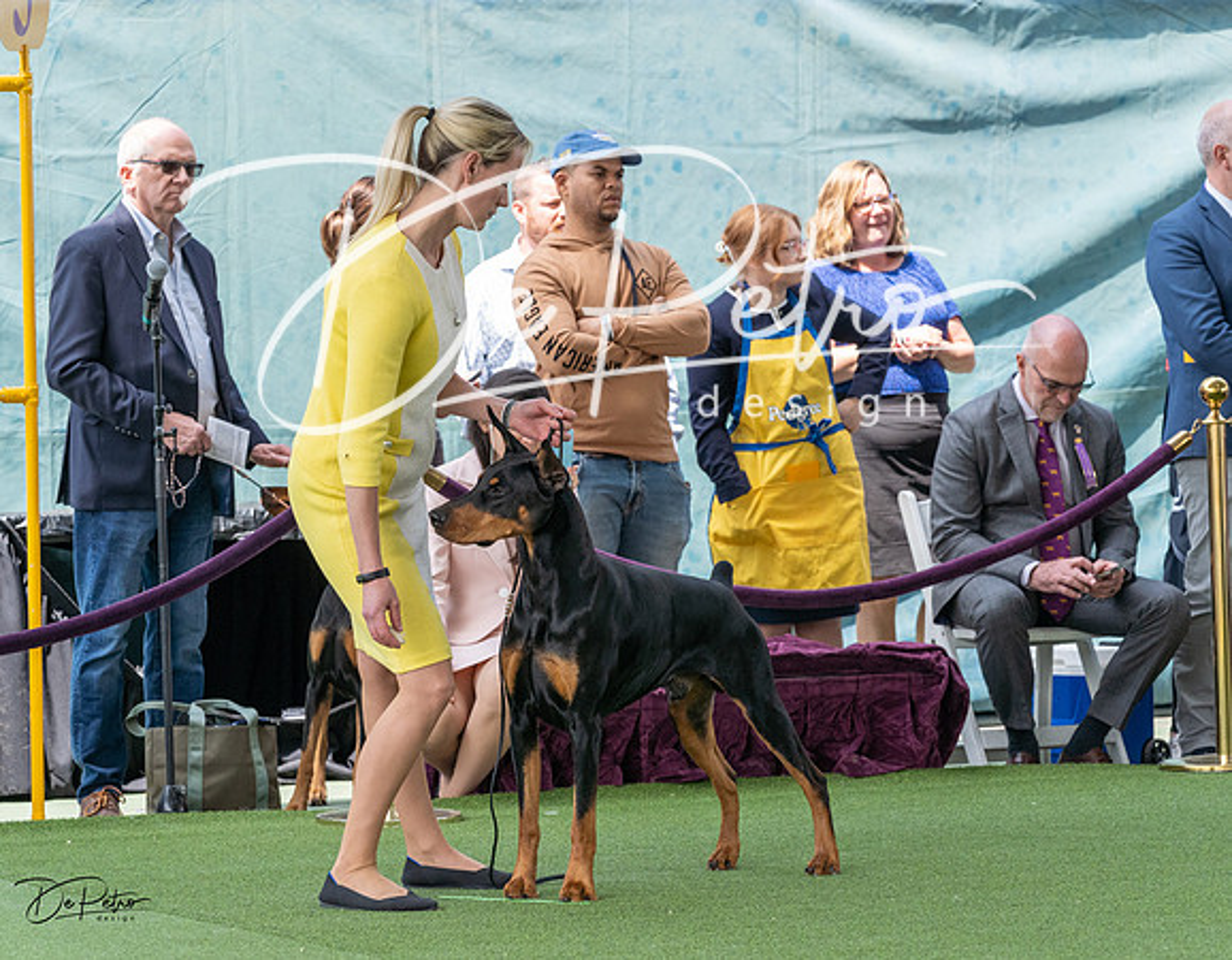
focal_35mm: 149
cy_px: 463
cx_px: 616
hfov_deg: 13.1
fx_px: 5376
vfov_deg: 10.2
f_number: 6.3
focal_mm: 130
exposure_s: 1/1000
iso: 1600
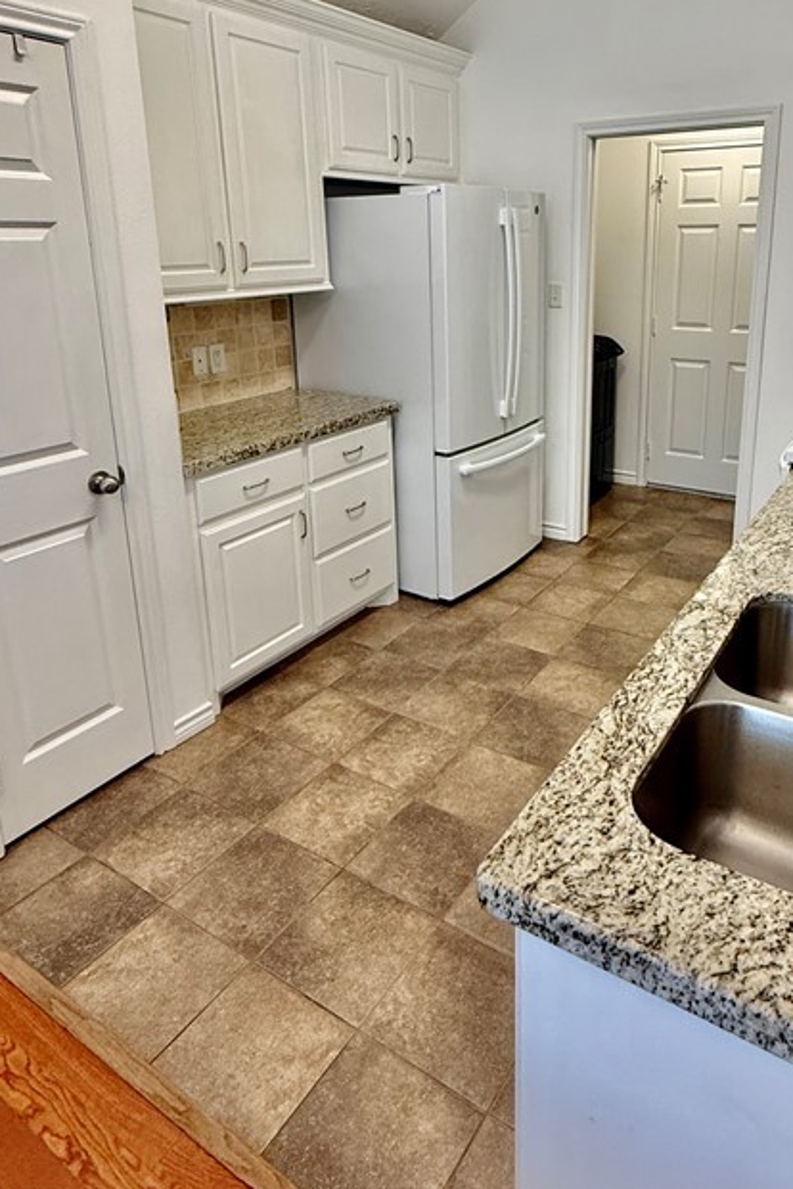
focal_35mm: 24
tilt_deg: -13.3
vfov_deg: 72.5
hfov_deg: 52.7
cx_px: 481
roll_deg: +0.1
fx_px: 793
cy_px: 446
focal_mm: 2.22
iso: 320
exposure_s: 1/120
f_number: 2.2
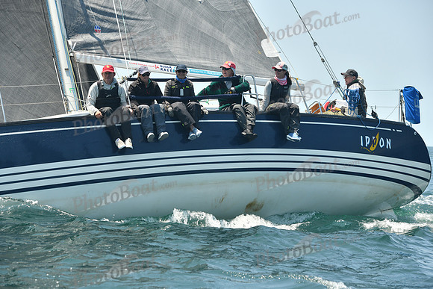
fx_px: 1395
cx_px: 216
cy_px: 144
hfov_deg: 17.6
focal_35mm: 116
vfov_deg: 11.8
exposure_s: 1/640
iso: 320
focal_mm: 116
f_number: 6.3
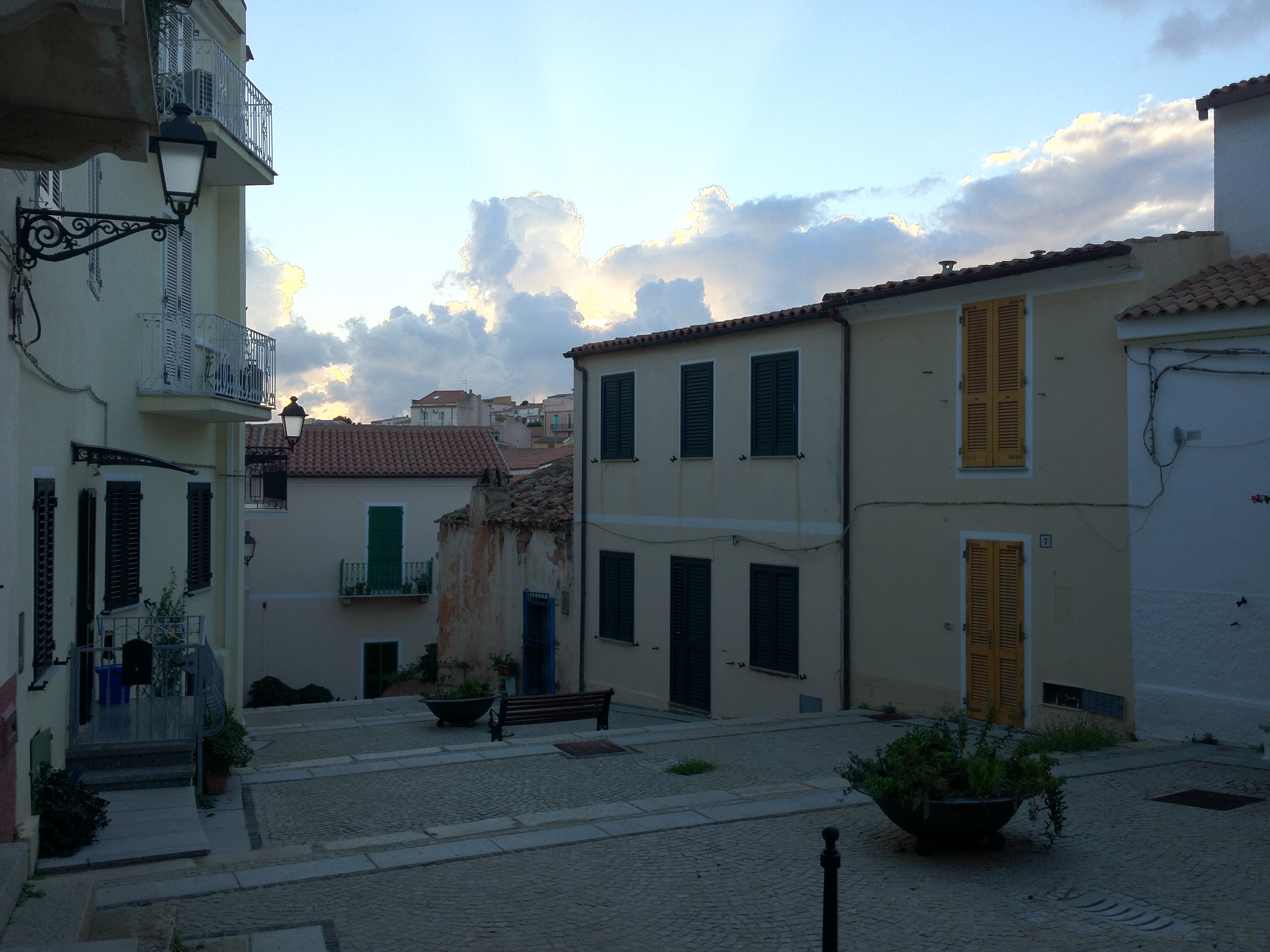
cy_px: 476
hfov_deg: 52.6
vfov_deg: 40.7
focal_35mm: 35
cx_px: 635
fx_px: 1284
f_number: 2.4
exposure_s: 1/449
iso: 64
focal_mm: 4.28
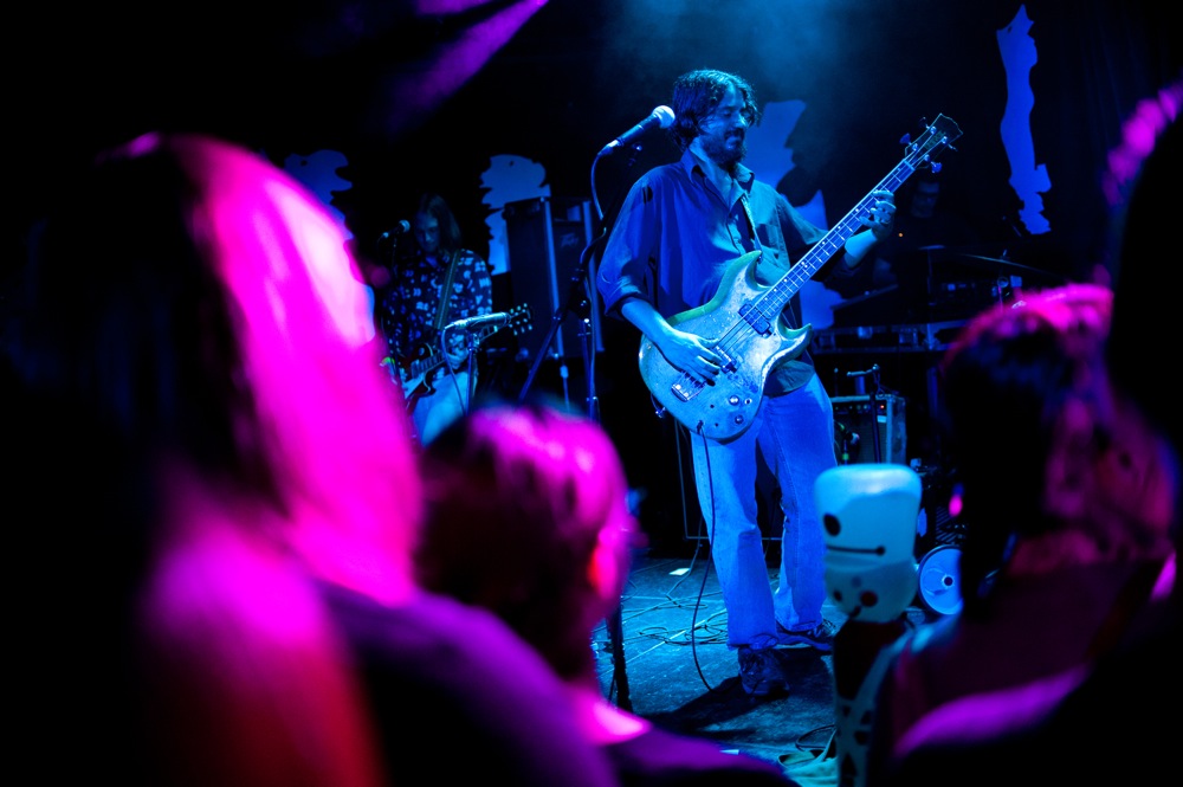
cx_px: 592
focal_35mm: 35
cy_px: 394
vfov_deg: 37.8
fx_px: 1149
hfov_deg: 54.5
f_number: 1.8
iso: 3200
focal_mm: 35
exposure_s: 1/200
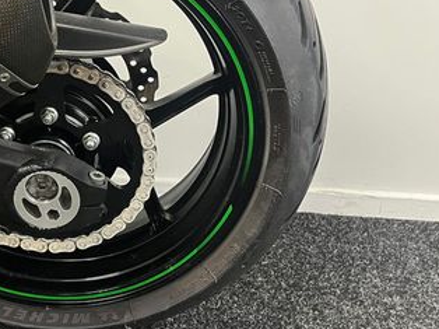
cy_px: 112
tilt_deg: -17.5
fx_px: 672
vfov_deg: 27.3
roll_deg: -1.9
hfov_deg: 34.9
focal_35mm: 53
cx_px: 77
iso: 400
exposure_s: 1/50
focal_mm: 5.1
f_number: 1.6
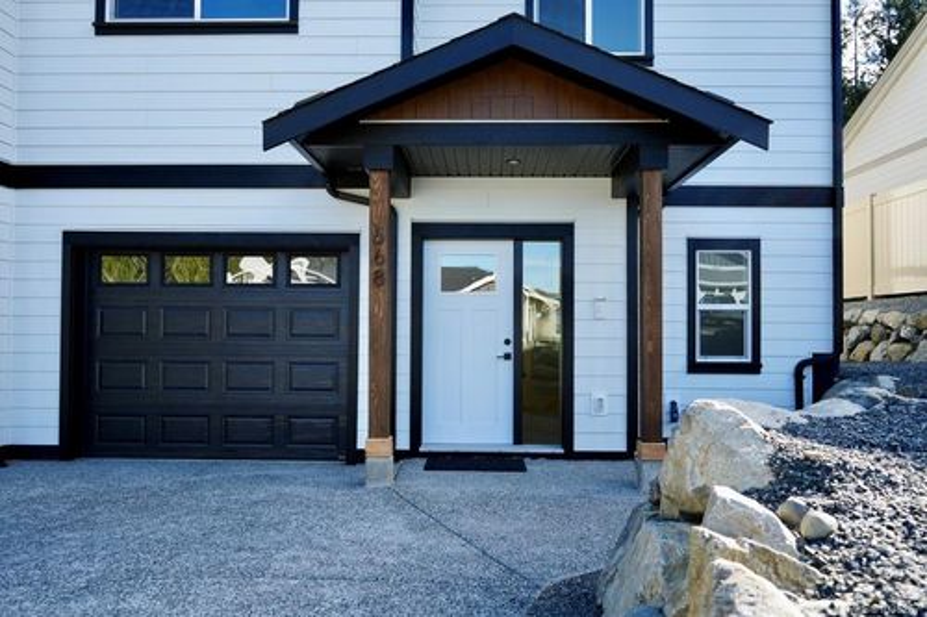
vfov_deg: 46.4
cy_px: 308
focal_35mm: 28
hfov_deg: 65.5
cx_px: 464
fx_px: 721
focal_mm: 28
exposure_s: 1/125
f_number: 5
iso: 100
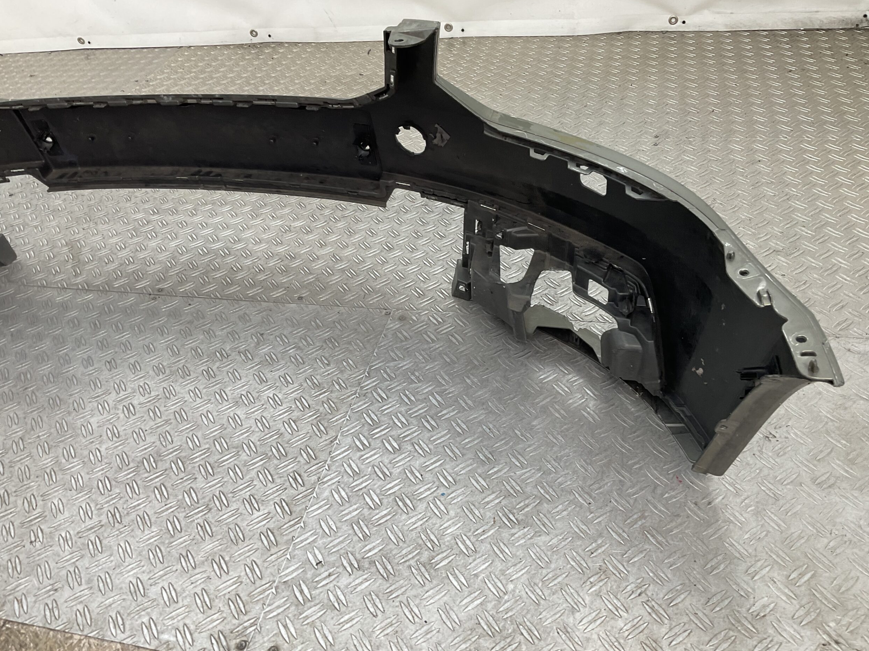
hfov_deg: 60.0
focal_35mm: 30
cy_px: 323
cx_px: 437
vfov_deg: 46.8
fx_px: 753
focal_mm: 3
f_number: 1.8
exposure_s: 1/120
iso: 32
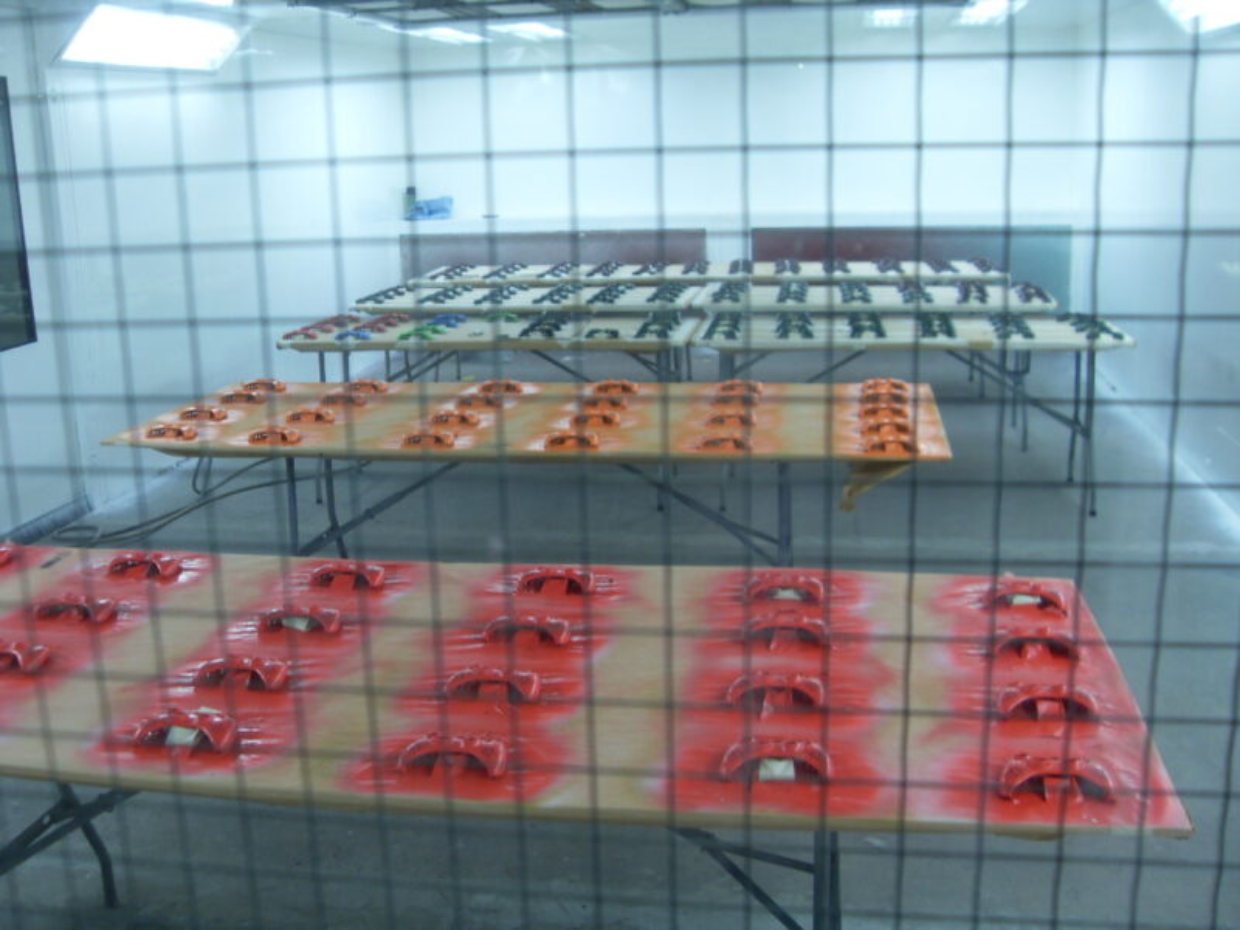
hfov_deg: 52.6
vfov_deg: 40.7
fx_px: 1254
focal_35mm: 35
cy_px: 465
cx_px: 620
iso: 100
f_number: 2.8
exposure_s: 1/60
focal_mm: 6.3
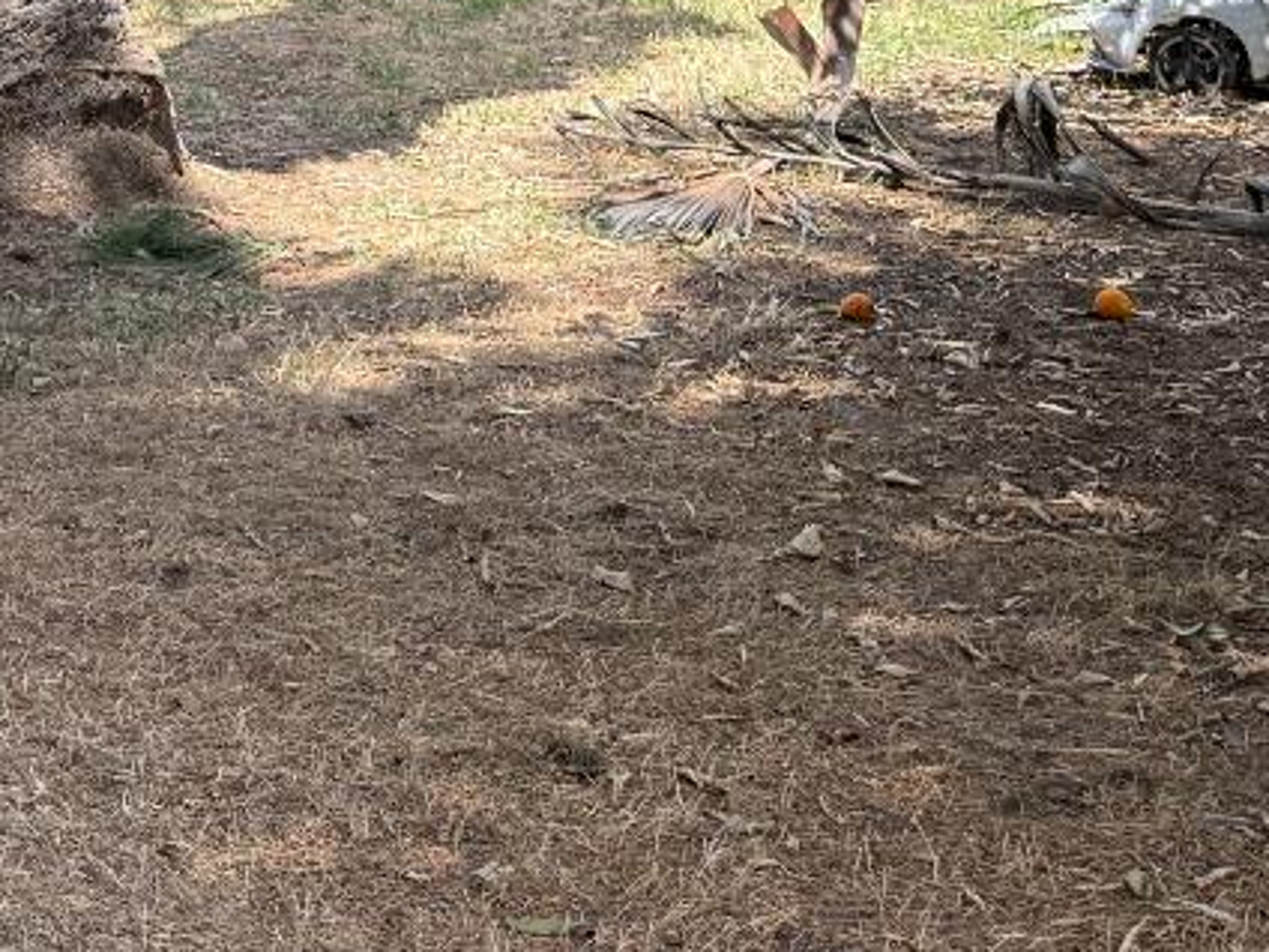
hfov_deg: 20.5
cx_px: -485
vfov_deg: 15.8
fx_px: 3116
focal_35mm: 85
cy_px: -516
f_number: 1.78
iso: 100
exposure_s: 1/1046
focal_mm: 6.76
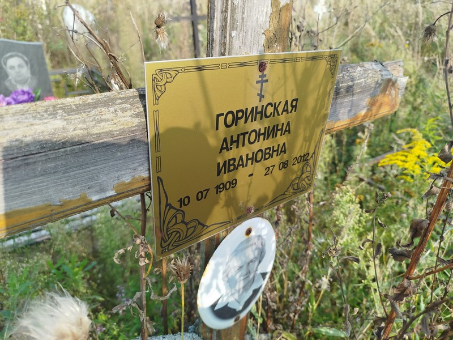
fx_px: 314
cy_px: 170
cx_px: 226
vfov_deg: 56.8
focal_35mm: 24
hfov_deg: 71.6
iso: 50
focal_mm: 5.31
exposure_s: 1/298
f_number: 1.7
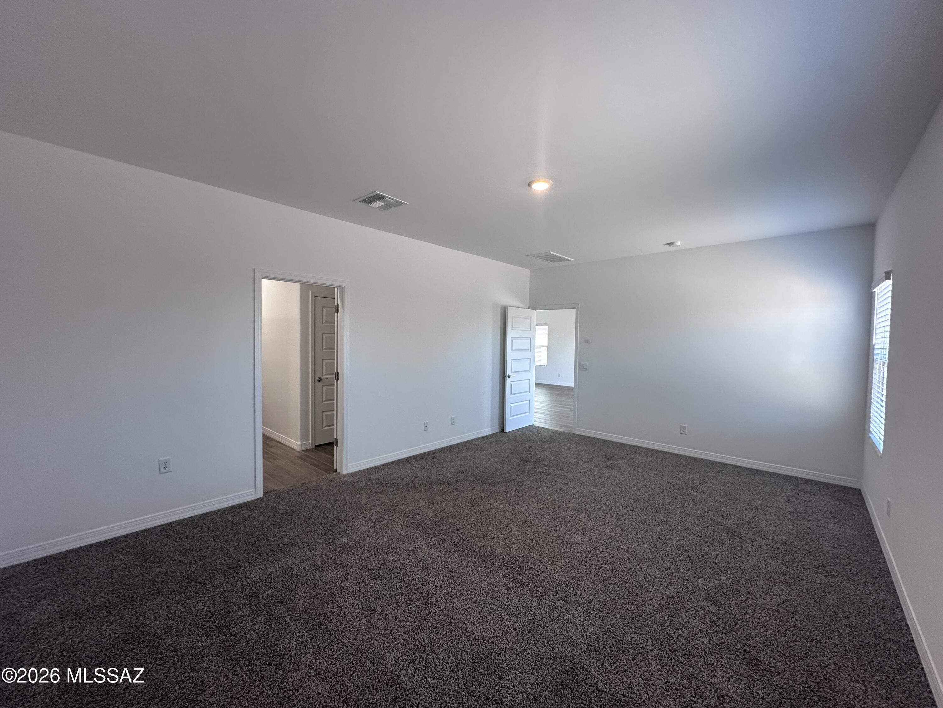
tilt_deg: -1.9
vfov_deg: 85.7
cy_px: 354
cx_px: 472
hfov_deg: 102.1
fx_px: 381
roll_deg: -1.0
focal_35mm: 14
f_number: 2.2
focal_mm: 2.22
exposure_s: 1/120
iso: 200
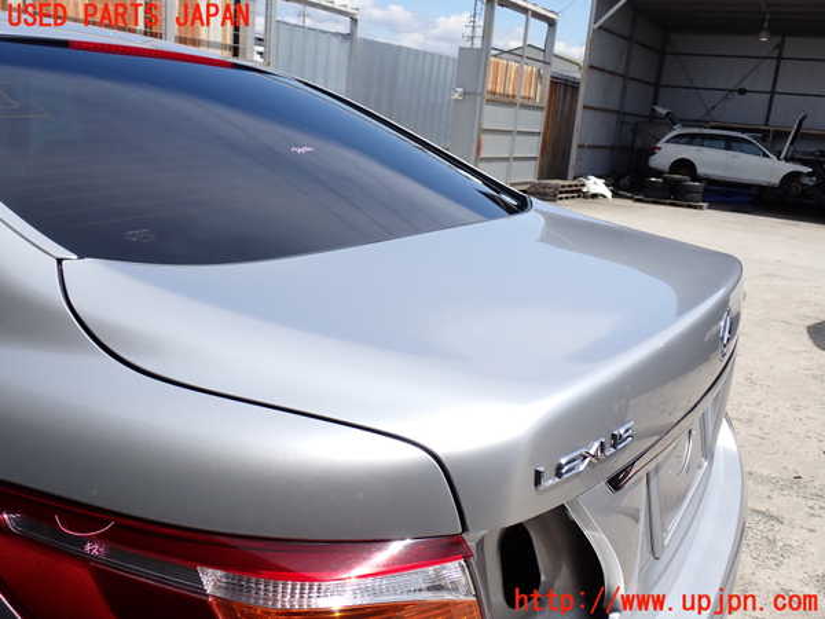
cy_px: 310
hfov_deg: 56.8
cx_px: 412
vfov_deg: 44.2
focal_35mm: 32
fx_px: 763
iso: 100
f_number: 9
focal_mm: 5.79
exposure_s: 1/160
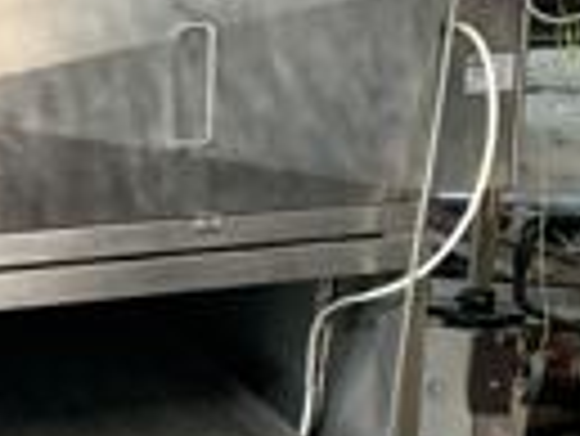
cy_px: 440
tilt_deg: -12.3
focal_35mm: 105
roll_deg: +1.9
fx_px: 1761
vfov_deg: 13.9
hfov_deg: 16.4
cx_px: -391
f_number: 1.8
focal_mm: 4.25
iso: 400
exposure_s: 1/59
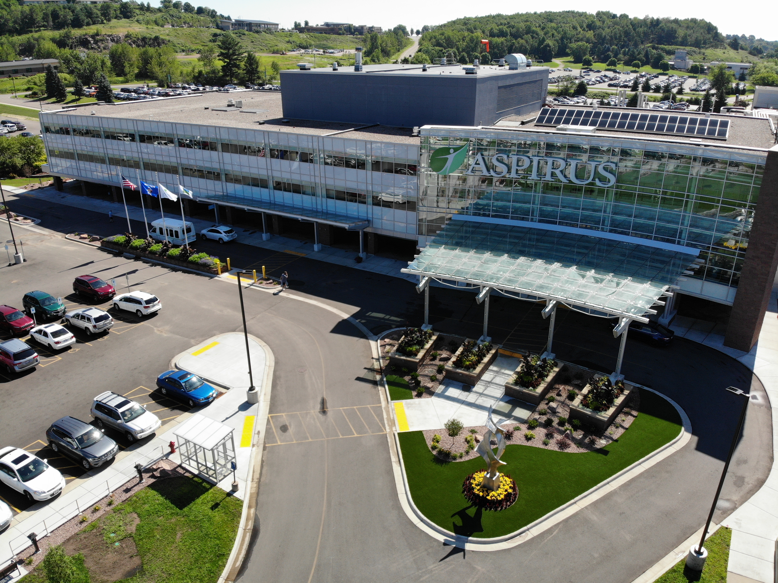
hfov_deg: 71.6
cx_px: 389
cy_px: 292
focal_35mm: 24
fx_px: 539
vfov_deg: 56.8
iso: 112
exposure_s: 1/825
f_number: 2.8
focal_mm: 4.5
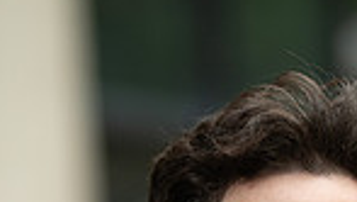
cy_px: 533
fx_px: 2577
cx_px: 255
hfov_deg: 7.9
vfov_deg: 4.4
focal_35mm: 272
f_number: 1.2
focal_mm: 85
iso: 250
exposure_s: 1/320
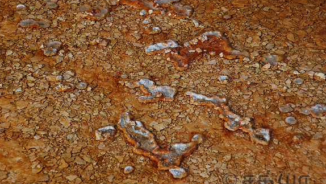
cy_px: 101
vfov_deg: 10.9
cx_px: 163
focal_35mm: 111
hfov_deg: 19.3
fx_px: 960
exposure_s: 1/250
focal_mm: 70
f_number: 8
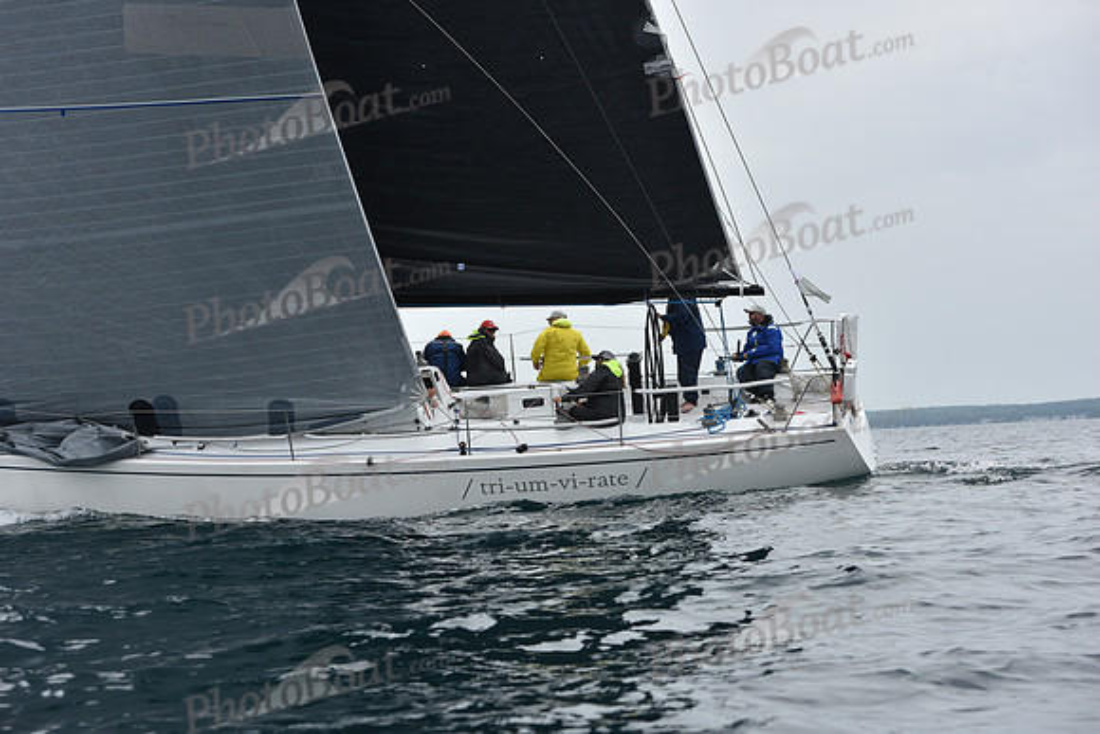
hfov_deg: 28.8
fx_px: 2139
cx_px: 550
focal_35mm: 70
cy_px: 367
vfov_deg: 19.5
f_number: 6.3
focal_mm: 70
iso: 250
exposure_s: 1/800
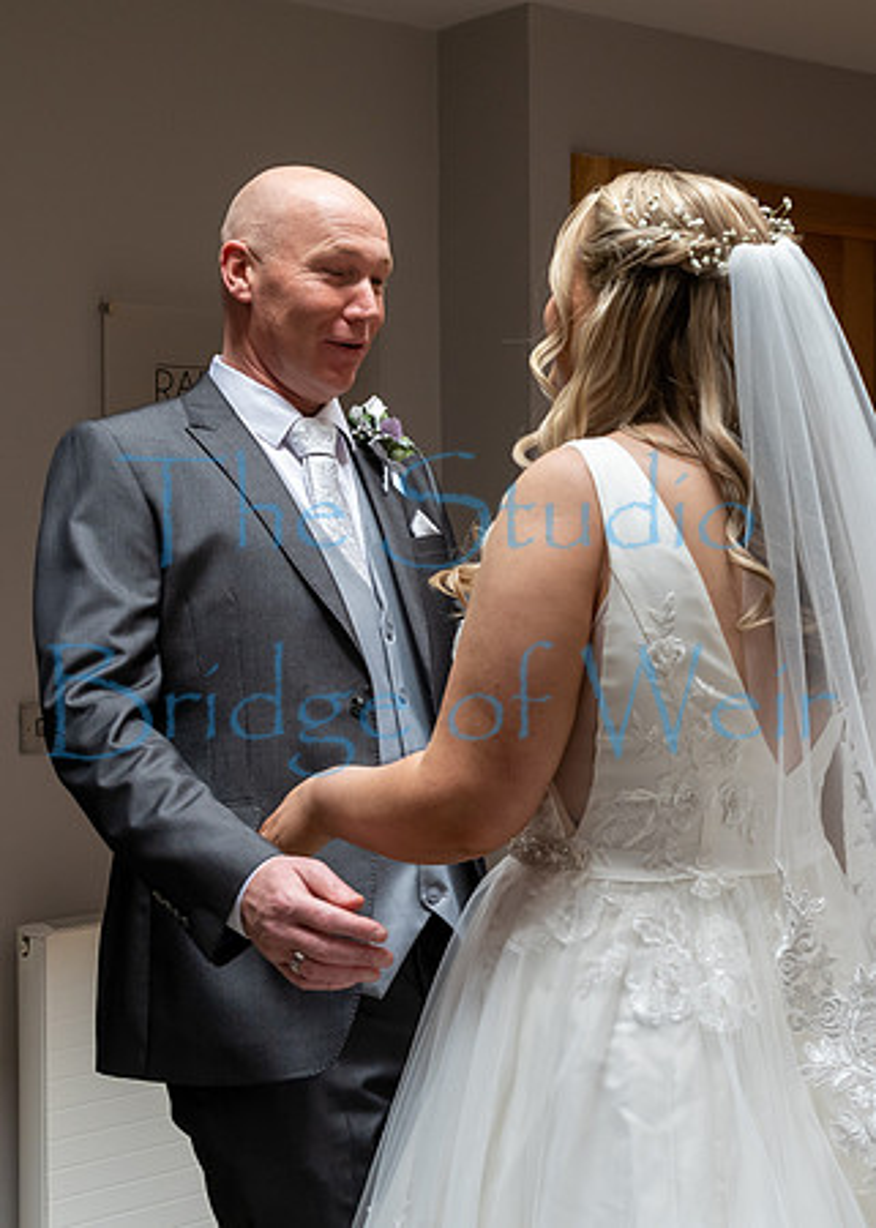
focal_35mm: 56
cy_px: 561
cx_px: 610
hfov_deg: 25.2
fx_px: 1945
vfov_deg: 35.0
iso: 1250
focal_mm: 35
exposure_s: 1/250
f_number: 5.6
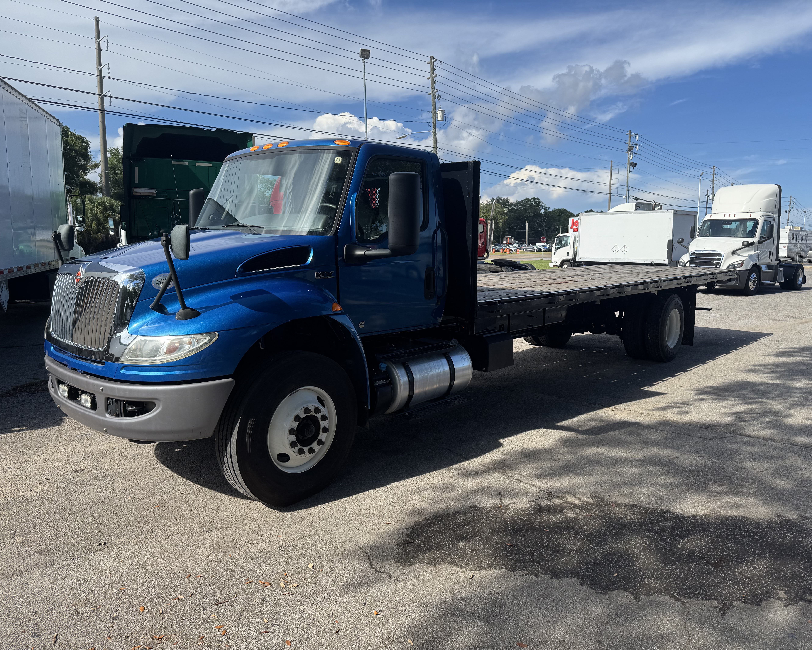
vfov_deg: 56.8
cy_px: 325
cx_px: 430
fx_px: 601
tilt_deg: -5.9
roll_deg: -0.8
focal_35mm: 25
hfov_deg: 68.0
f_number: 1.78
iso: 80
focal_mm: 6.76
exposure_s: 1/3802
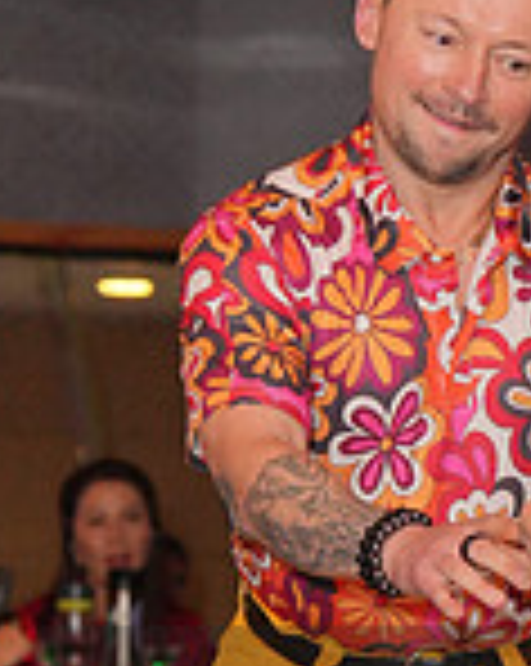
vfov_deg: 7.4
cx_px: 659
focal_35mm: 258
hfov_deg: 5.9
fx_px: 5079
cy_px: 778
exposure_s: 1/200
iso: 4000
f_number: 4
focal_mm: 70
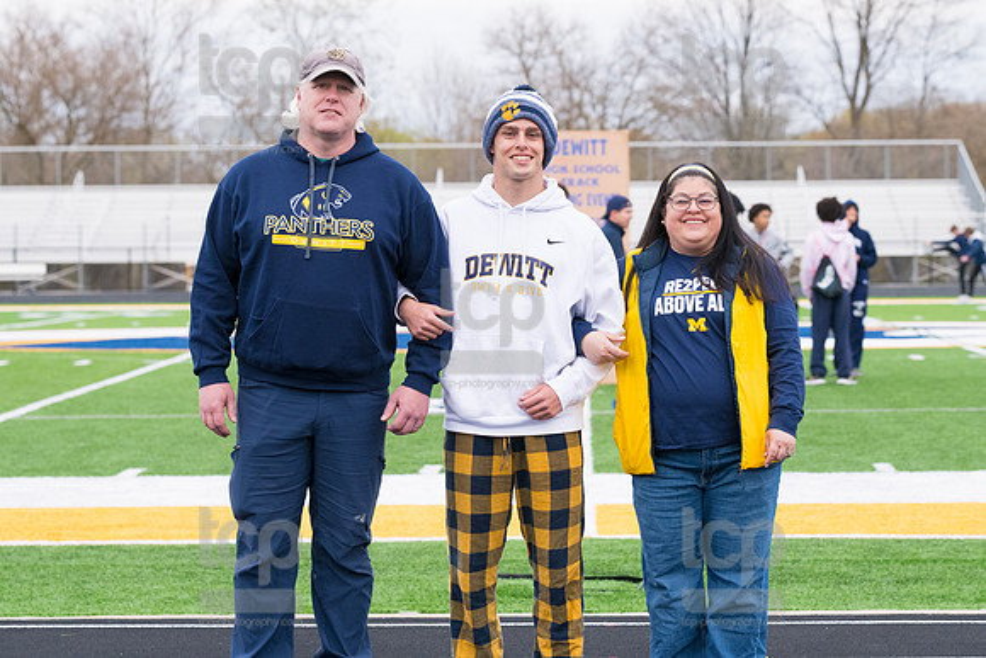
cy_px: 275
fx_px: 3192
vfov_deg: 11.8
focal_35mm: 117
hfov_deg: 17.6
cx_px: 516
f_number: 5
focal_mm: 100
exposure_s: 1/2000
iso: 1600
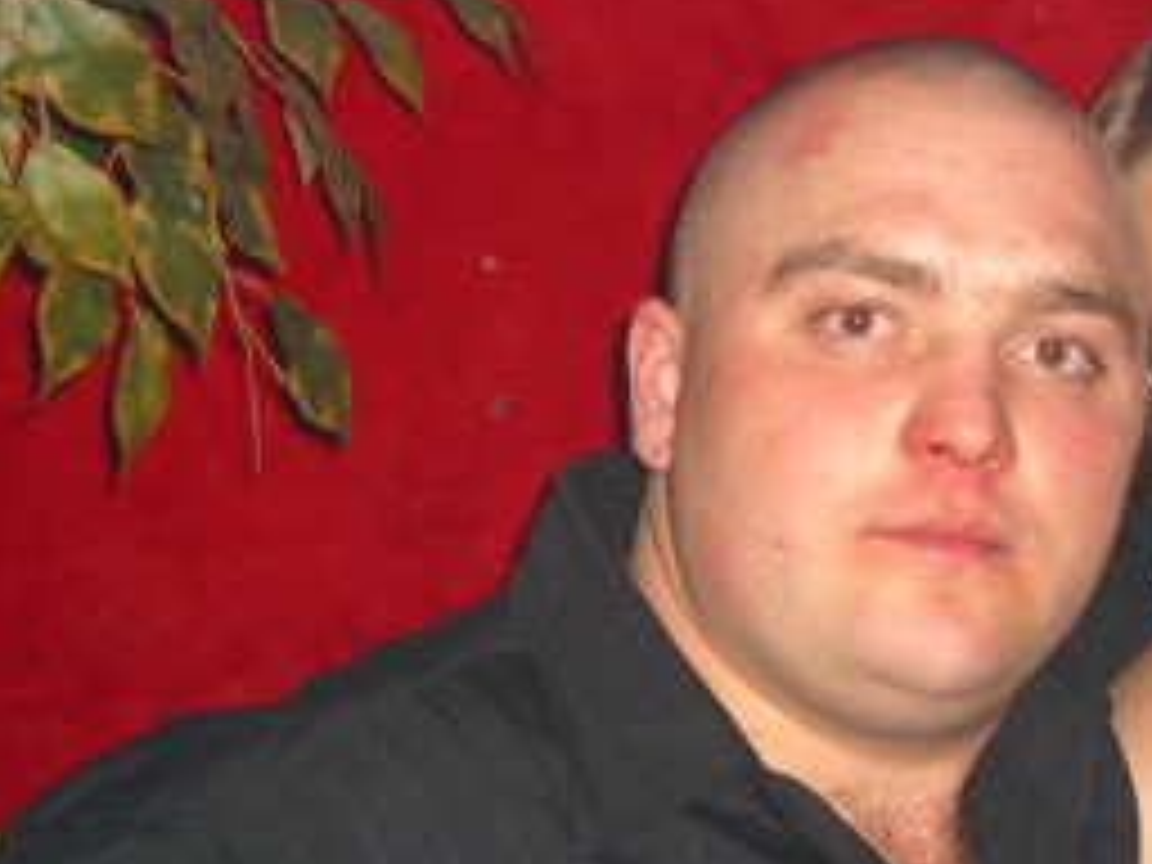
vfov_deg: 16.5
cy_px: 693
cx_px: 981
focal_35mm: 89
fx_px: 2962
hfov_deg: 21.6
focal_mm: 7.9
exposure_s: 1/60
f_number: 2.8
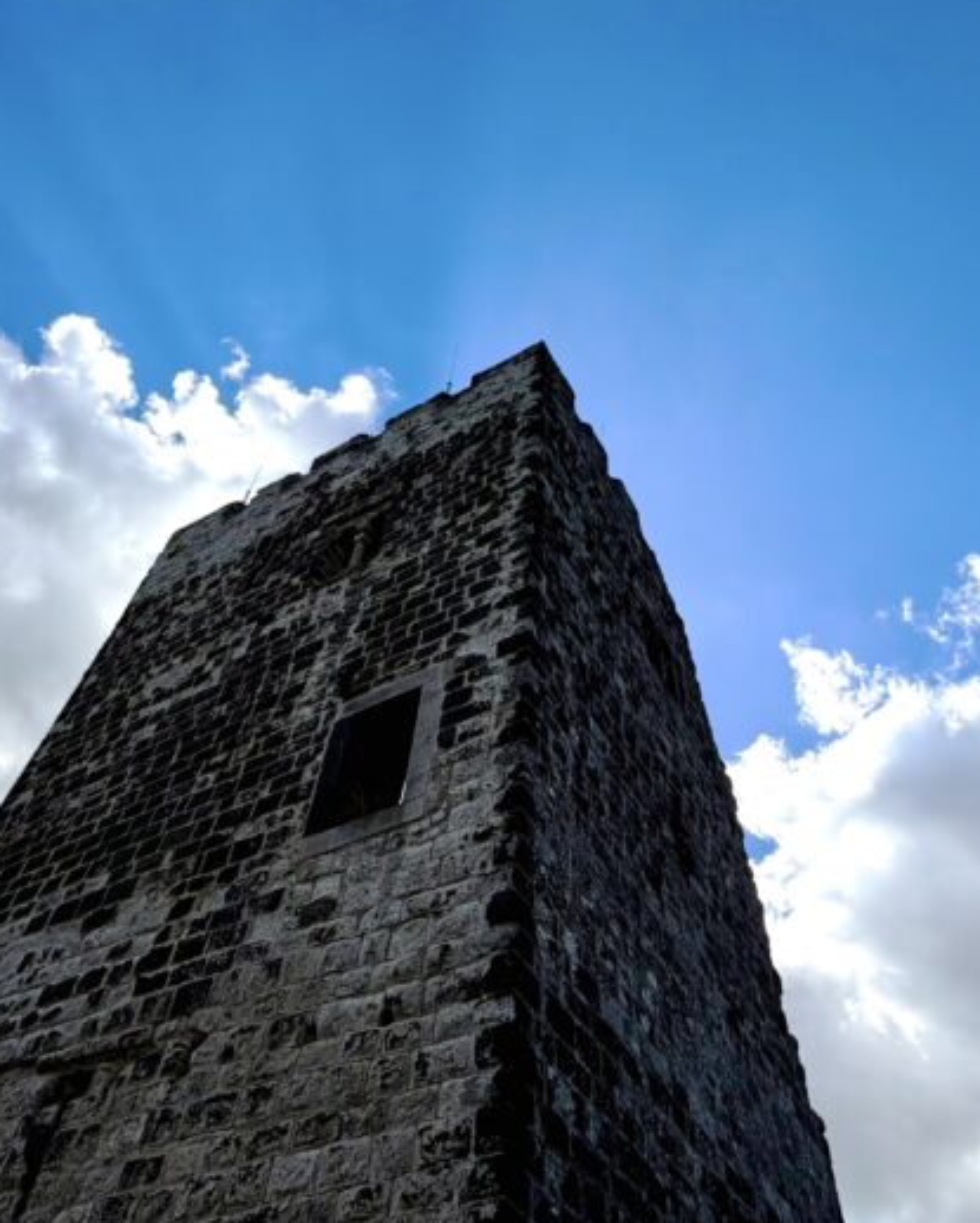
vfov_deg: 63.9
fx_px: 978
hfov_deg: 53.2
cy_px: 550
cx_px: 477
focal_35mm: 27
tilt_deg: +54.7
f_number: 2.2
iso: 20
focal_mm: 2.22
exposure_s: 1/1033
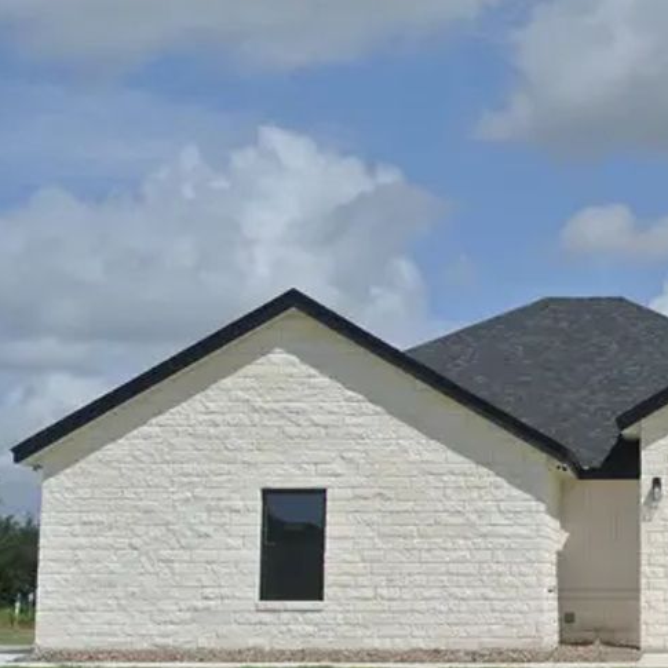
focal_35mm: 79
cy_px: 360
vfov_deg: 21.9
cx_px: 680
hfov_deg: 21.1
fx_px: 1725
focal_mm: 16.3
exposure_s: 1/1000
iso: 100
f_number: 5.6
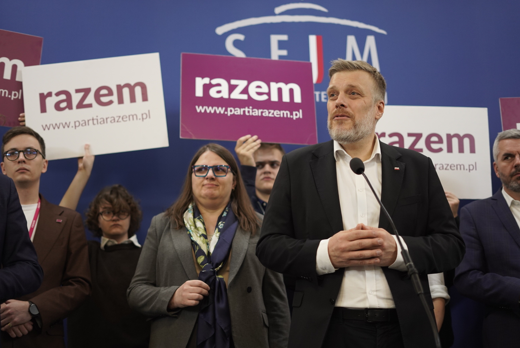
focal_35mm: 52
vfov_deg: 26.0
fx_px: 751
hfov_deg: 38.2
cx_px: 250
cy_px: 170
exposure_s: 1/640
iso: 1250
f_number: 1.8
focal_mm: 50
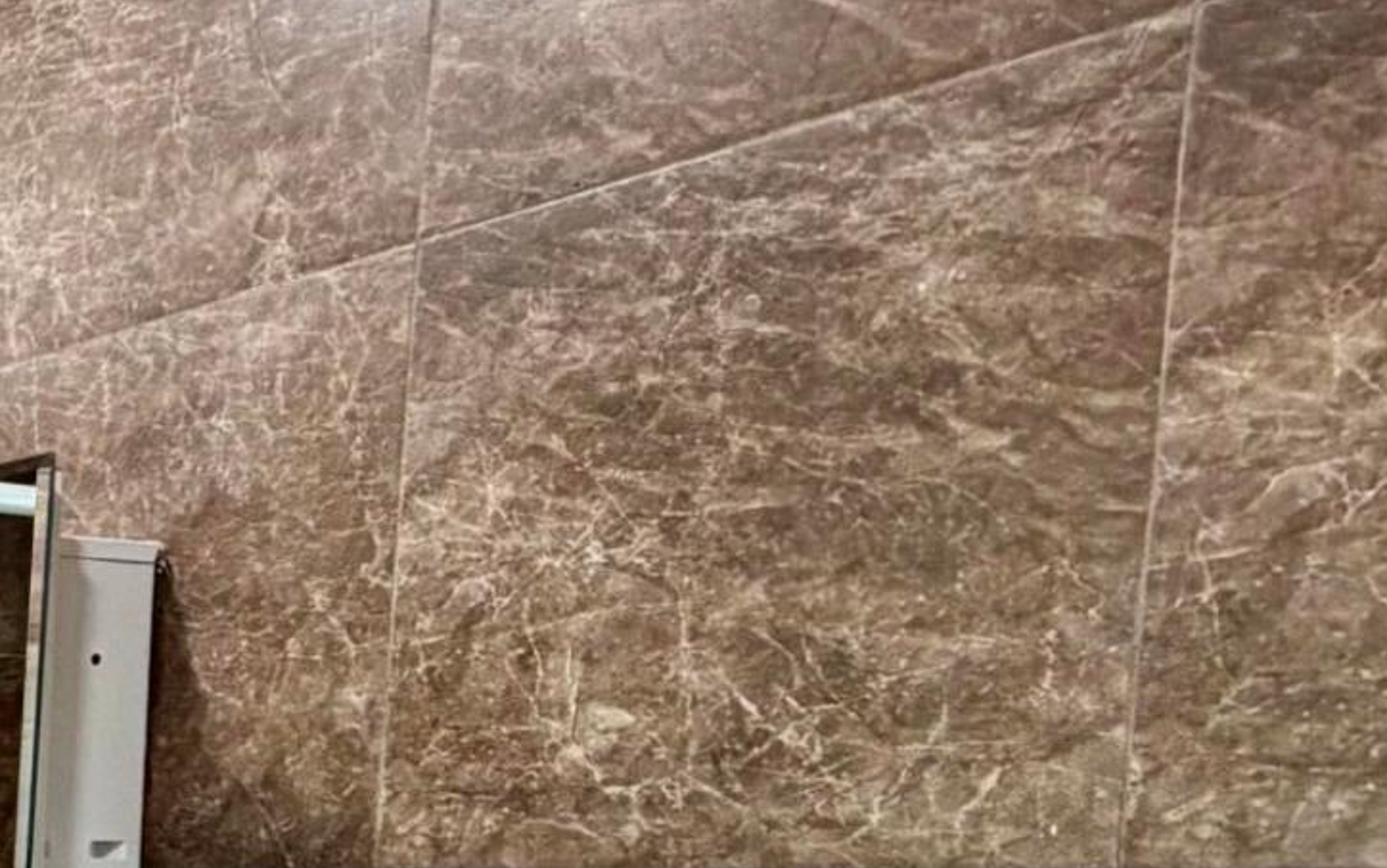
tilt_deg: -3.8
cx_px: -981
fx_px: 2231
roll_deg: -0.9
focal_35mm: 59
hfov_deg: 23.0
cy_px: 1021
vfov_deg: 20.7
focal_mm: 2.22
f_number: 2.2
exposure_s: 1/120
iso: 320
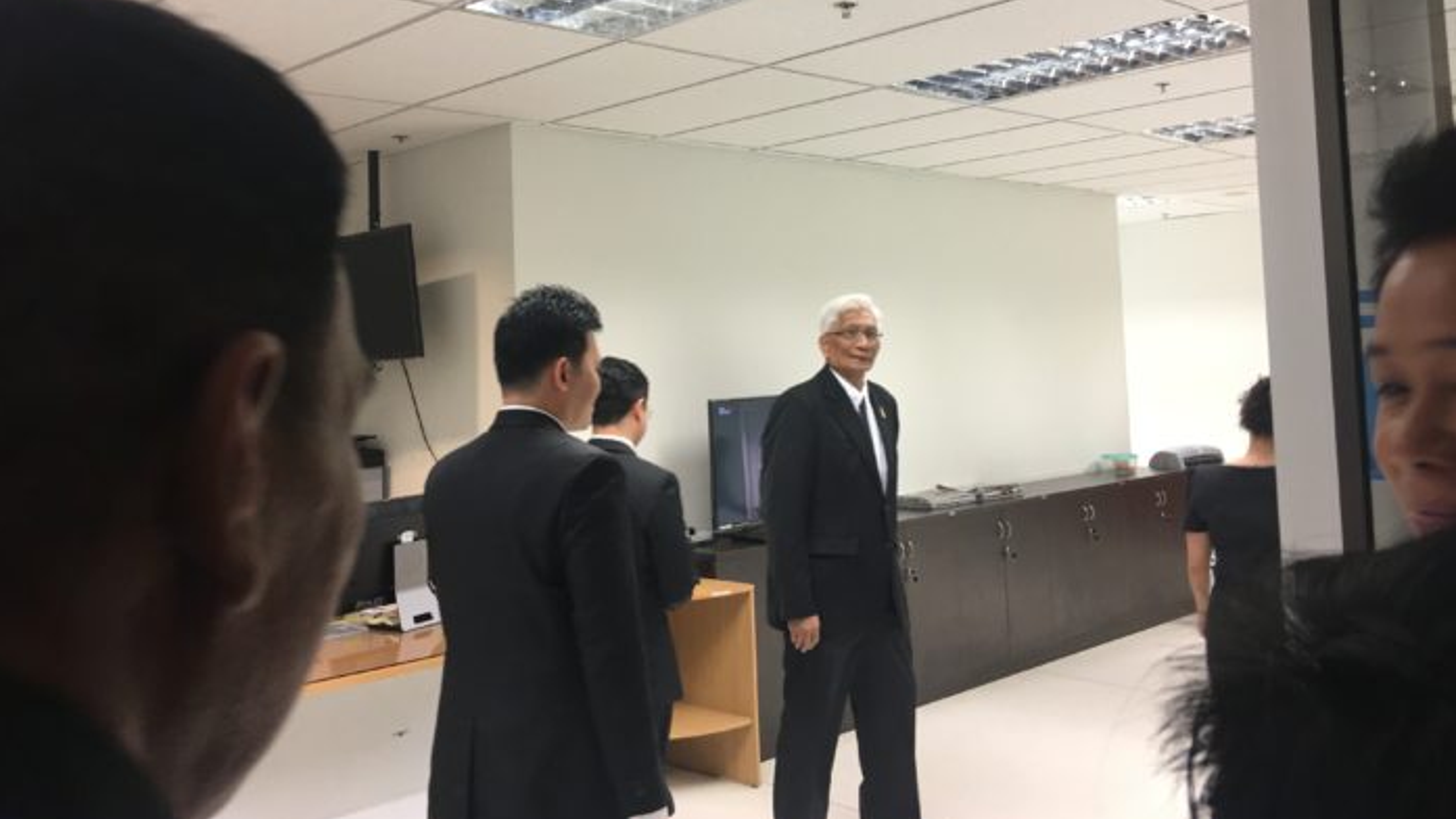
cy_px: 284
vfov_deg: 35.3
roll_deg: +1.7
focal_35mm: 33
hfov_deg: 59.5
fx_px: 1274
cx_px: 717
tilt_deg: +5.2
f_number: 2.2
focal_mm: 4.15
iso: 40
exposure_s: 1/17
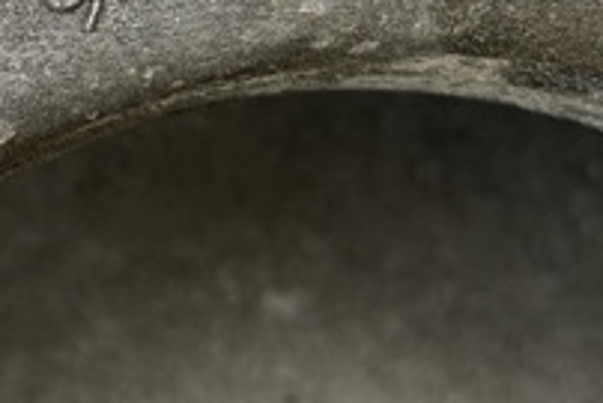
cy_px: -124
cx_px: -164
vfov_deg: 8.6
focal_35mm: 158
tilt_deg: -65.8
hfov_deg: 12.6
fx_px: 2648
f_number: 1.78
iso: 64
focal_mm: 6.76
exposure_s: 1/402
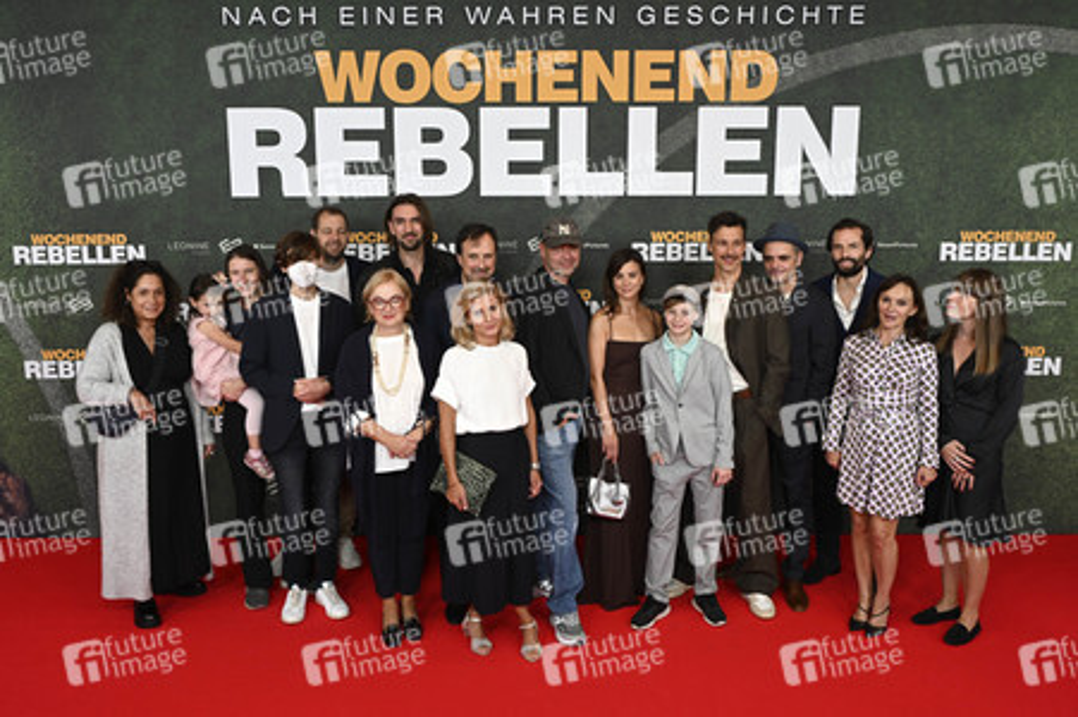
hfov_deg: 59.5
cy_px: 358
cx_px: 539
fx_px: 943
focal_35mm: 32
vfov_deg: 41.7
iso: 1250
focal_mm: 31.5
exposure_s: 1/200
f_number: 8
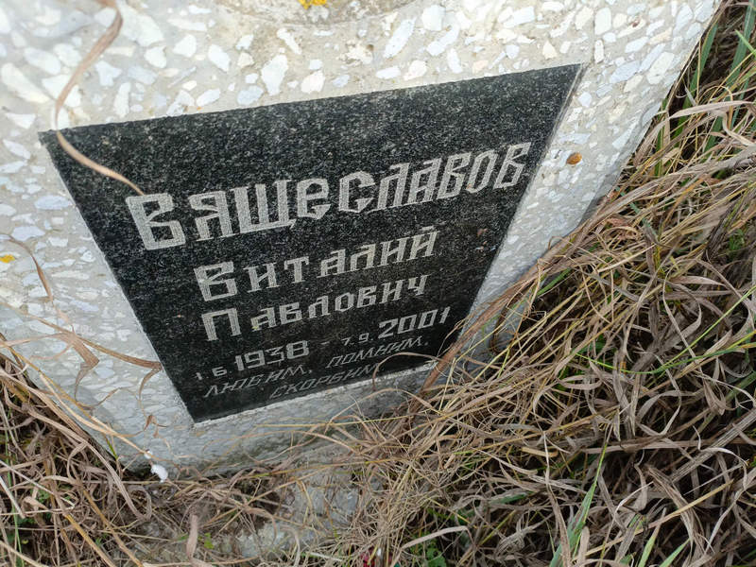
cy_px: 284
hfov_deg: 69.4
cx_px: 378
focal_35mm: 25
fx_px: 546
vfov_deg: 54.9
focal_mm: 4.76
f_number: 1.69
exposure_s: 1/100
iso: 243
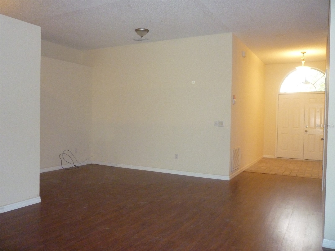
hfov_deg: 61.7
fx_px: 281
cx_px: 168
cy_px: 126
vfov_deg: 48.2
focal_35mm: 29
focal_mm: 5.2
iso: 500
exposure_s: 1/30
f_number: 3.3
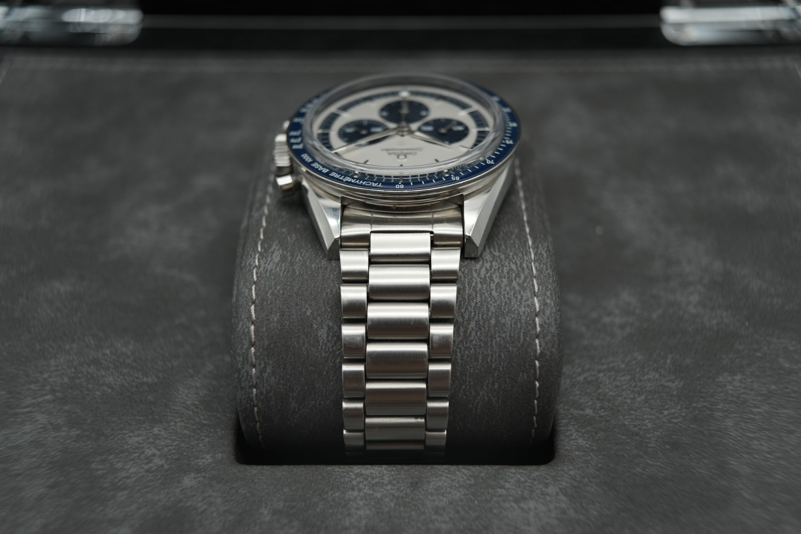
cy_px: 267
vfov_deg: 37.9
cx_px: 400
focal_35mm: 35
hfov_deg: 54.4
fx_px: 779
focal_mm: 35
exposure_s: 1/250
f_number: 5
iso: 400
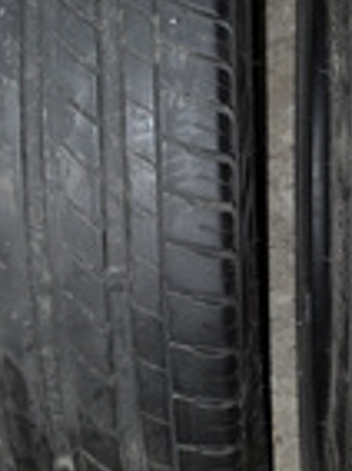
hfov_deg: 17.9
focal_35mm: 81
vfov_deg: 24.2
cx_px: 297
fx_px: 1102
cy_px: 222
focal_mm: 6.3
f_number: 1.7
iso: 125
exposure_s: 1/13.2
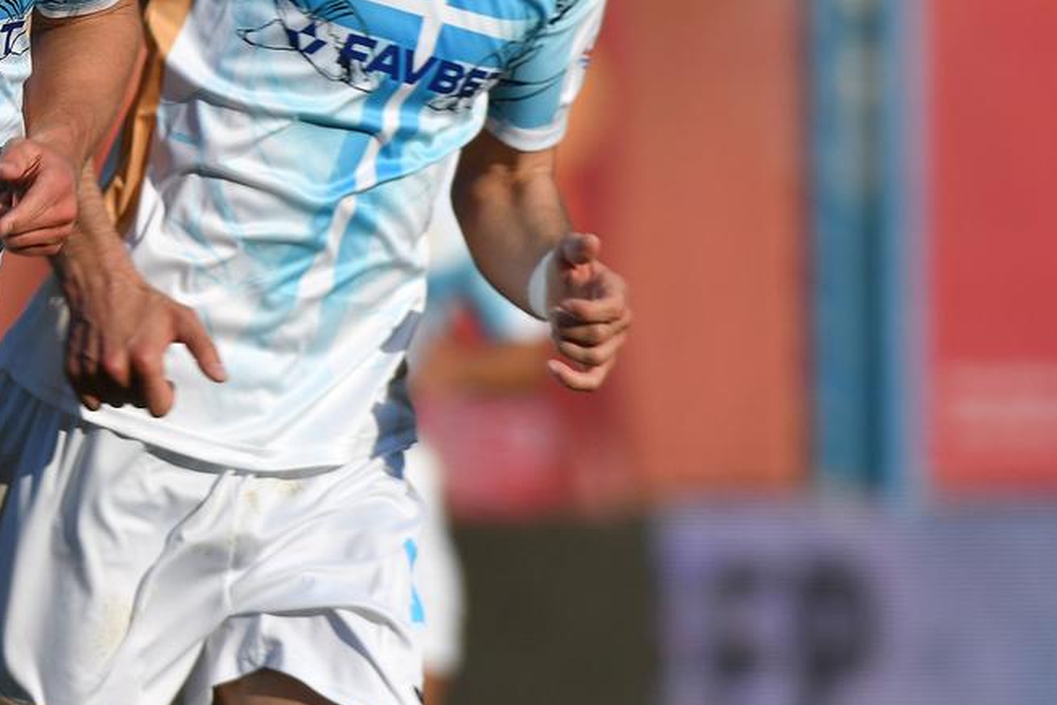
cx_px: 5
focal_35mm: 806
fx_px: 23669
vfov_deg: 1.7
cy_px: 190
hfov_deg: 2.6
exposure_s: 1/1000
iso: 72
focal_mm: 330
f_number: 5
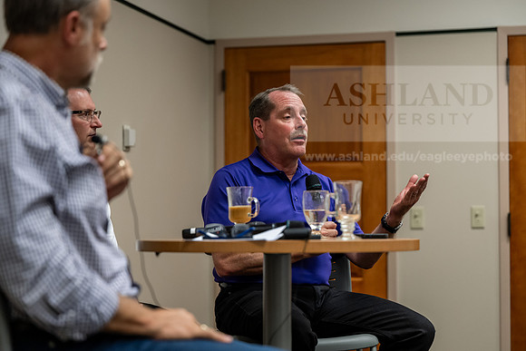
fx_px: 1257
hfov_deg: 23.6
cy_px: 176
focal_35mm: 86
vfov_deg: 15.9
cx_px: 263
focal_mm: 86
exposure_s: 1/200
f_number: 2.8
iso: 1600
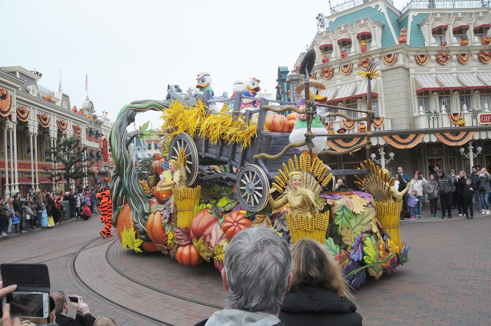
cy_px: 163
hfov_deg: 67.4
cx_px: 246
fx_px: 368
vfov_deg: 47.8
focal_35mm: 27
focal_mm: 18
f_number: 7.1
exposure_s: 1/200
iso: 200
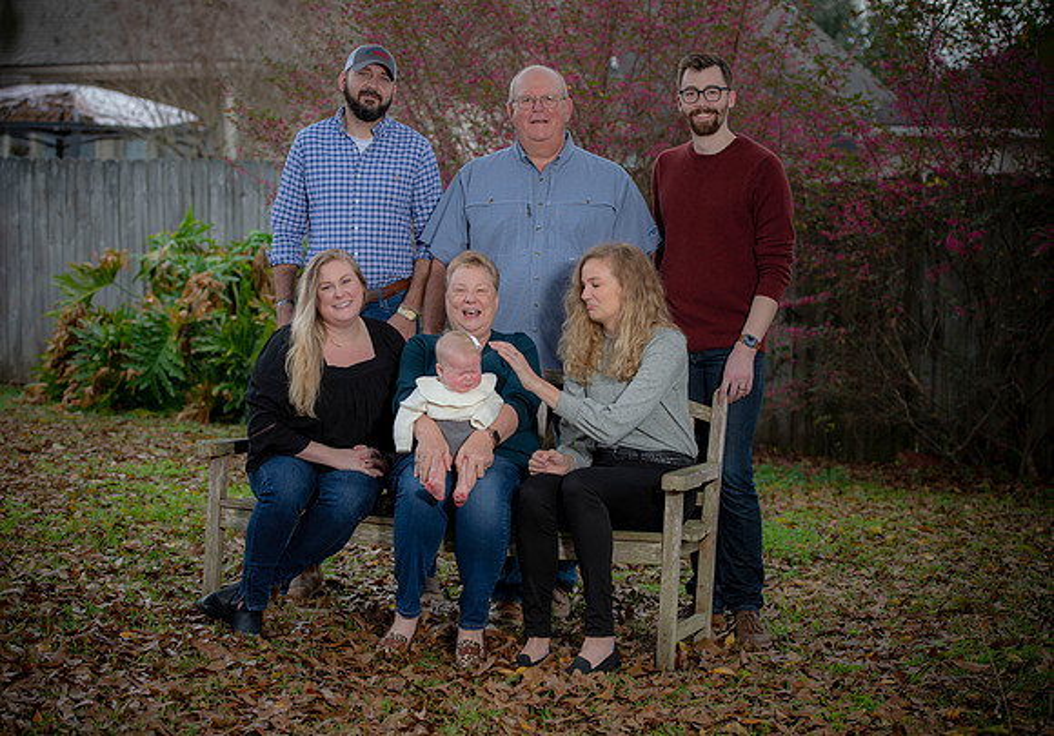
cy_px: 369
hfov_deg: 27.3
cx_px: 498
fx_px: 2166
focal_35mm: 73
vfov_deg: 19.3
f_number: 3.5
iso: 160
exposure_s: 1/200
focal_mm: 70
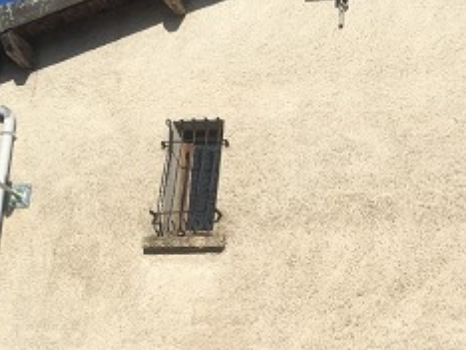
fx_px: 1334
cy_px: 342
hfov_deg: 19.2
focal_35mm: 99
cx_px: 484
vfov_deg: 14.7
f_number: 2.2
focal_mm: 4.15
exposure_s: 1/3205
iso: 25
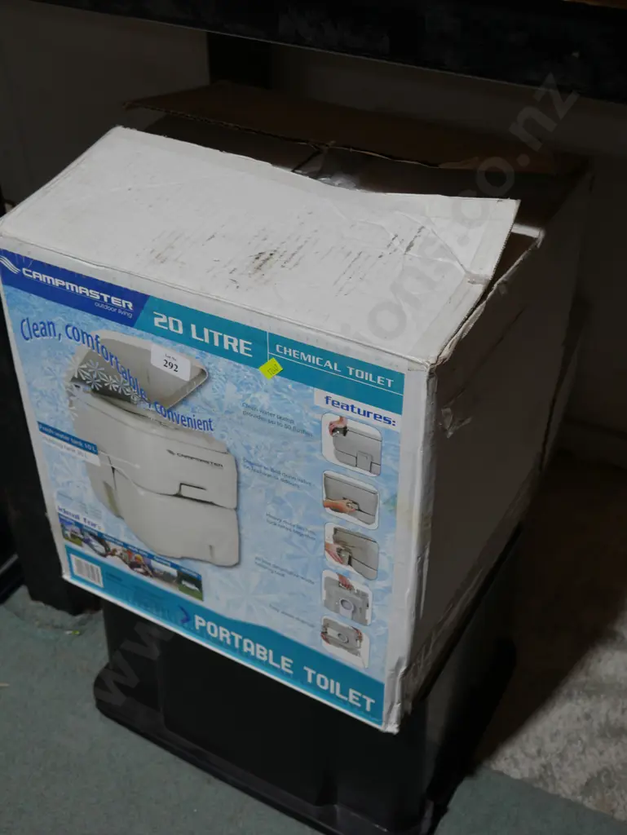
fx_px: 1013
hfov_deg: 34.4
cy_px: 418
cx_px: 314
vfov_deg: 44.8
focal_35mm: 42
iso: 250
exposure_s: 1/60
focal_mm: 21
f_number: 4.6
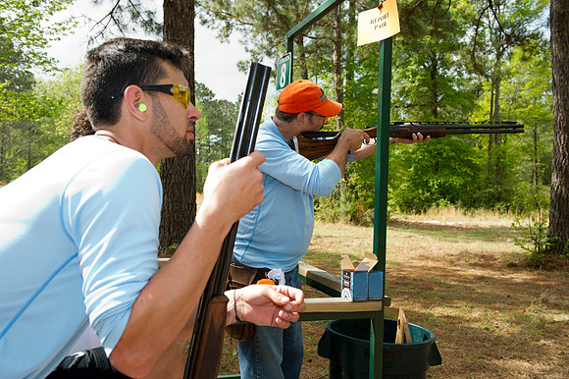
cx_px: 284
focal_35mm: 34
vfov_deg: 38.8
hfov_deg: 55.8
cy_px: 190
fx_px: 537
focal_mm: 34
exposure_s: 1/250
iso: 400
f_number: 7.1
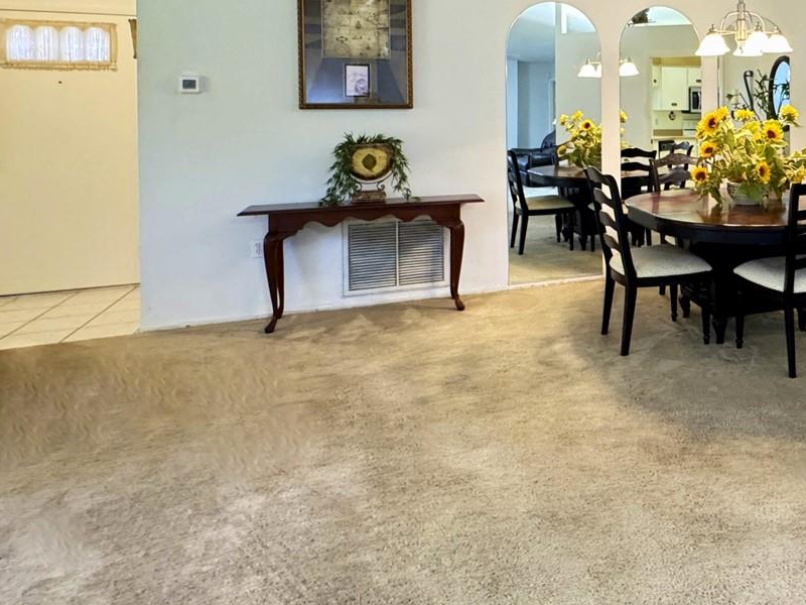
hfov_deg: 56.0
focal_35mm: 28
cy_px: 121
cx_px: 705
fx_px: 652
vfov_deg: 47.1
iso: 1000
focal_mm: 2.22
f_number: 2.2
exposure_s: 1/60
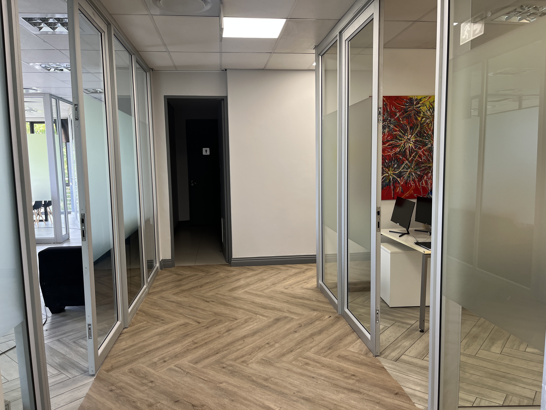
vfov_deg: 53.1
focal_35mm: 26
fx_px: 410
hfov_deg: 67.3
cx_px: 273
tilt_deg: -4.4
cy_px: 205
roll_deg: +1.1
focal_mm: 5.1
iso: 64
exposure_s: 1/121
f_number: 1.6
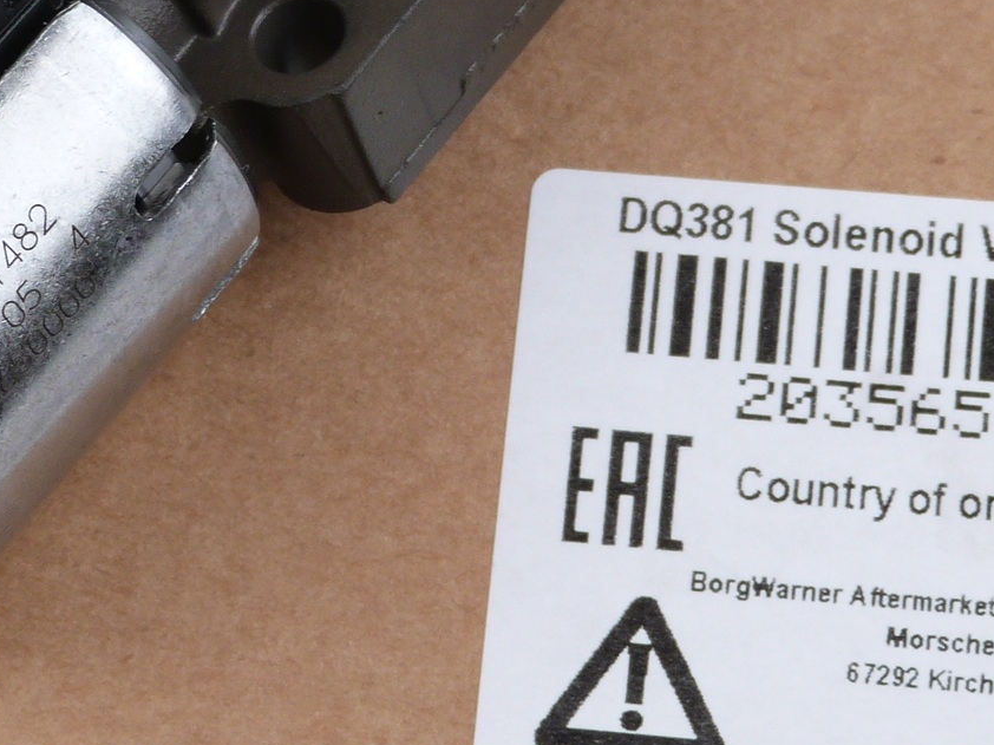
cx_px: 485
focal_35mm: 221
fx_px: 6344
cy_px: 202
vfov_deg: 6.7
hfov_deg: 9.0
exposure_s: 1/80
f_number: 3.4
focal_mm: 16.8
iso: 100
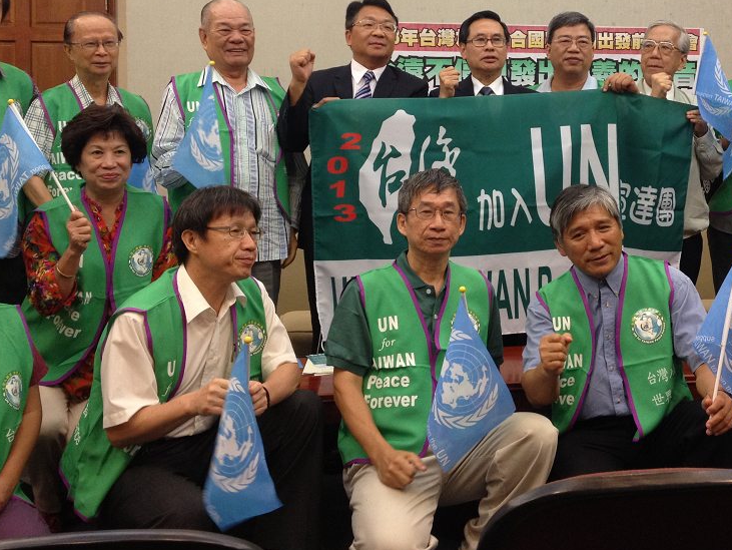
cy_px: 179
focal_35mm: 49
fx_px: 1037
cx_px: 488
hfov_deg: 38.5
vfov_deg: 29.5
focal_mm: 4.28
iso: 160
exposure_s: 1/20
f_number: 2.4
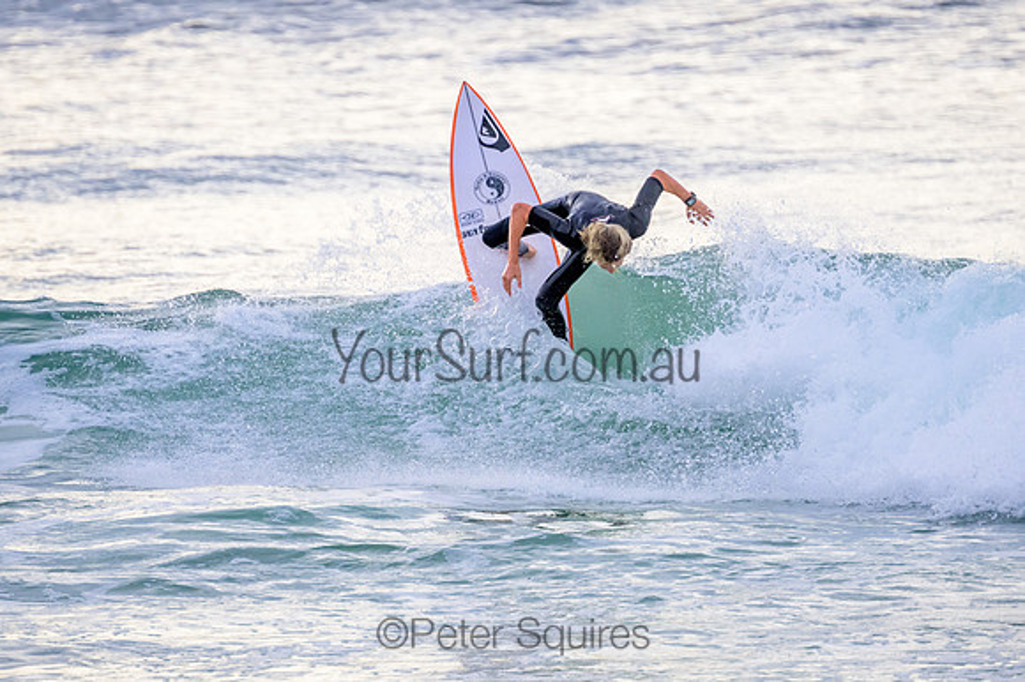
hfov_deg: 3.4
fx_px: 17073
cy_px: 341
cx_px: 512
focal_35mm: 600
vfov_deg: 2.3
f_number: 5.6
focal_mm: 400
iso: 800
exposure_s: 1/2500
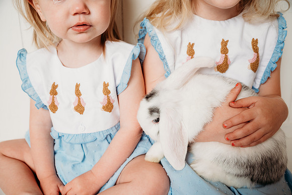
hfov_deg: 55.8
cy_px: 98
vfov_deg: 38.9
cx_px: 146
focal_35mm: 34
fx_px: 276
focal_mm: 34
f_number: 4
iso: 100
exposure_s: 1/200
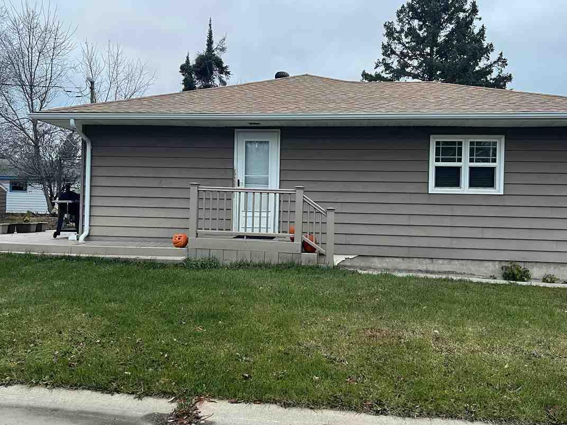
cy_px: 211
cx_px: 271
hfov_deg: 58.3
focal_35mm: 31
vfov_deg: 45.4
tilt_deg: +0.1
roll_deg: -1.4
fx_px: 508
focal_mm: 5.7
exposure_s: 1/60
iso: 125
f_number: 1.5
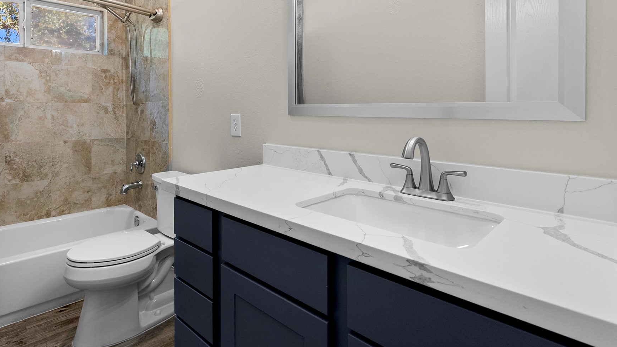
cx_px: 246
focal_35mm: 21
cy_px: 116
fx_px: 344
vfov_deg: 52.6
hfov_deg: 82.8
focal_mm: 16
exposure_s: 1/6
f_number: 8
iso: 1000
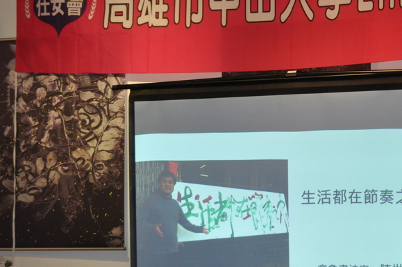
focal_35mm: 112
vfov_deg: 12.2
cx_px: 335
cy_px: 99
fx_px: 1249
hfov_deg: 18.1
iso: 800
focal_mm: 36
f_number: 5
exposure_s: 1/80
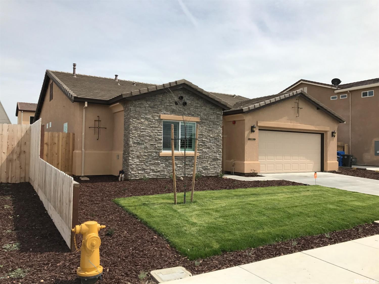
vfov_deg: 49.7
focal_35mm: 28
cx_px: 190
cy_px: 142
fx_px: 306
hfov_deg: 63.5
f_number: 1.8
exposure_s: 1/3831
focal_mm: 3.99
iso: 20
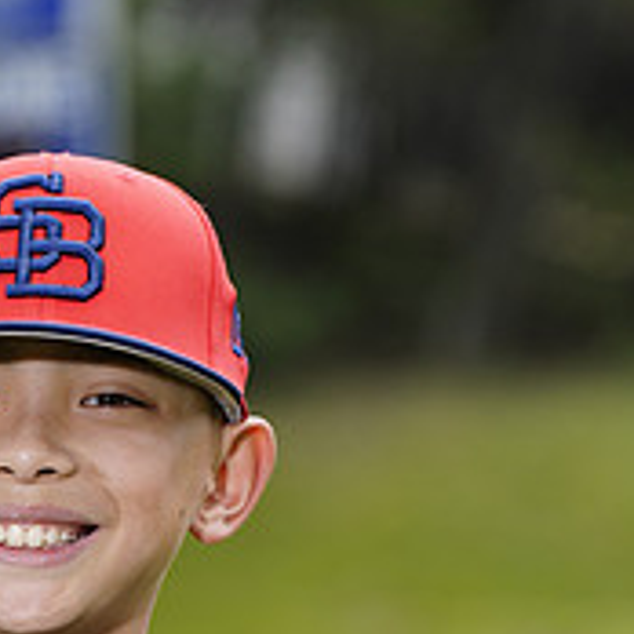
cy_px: 831
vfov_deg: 3.1
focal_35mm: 568
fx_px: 11770
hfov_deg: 3.1
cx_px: 46
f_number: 6.3
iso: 100
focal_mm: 200
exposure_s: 1/250
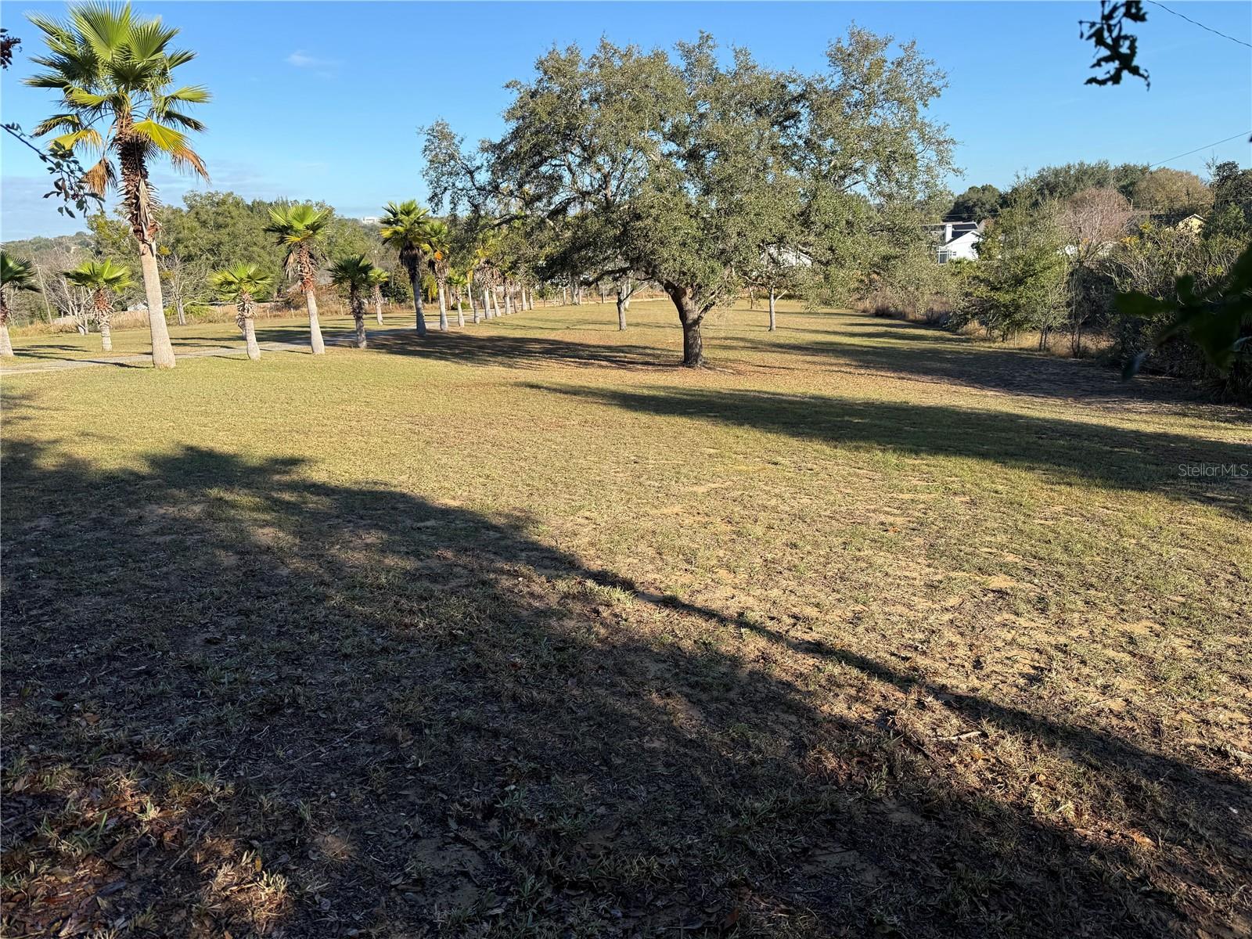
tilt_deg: -15.2
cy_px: 470
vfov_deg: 56.8
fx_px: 868
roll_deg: +2.9
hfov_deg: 71.6
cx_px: 626
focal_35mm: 24
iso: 80
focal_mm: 6.76
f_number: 1.78
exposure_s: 1/2169
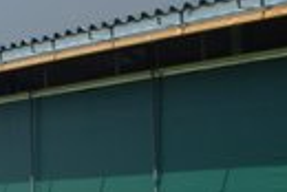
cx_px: 26
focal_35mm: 188
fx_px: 1500
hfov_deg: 10.9
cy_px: 214
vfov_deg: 7.3
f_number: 9.1
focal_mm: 8.1
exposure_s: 1/125
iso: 80
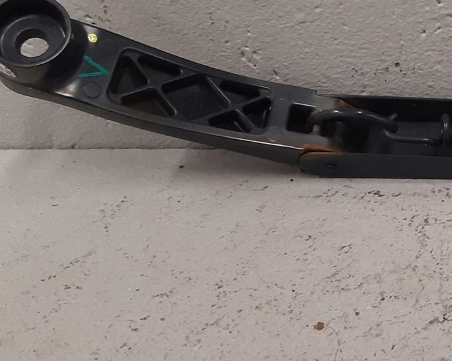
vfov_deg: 19.8
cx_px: 625
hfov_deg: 21.7
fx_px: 1030
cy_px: 99
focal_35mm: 77
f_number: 1.7
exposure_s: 1/50
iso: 125
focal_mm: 3.93
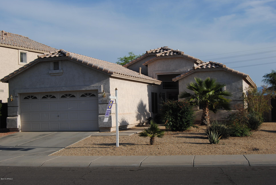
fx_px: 368
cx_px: 138
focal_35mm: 48
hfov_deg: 41.1
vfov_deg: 28.2
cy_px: 92
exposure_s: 1/320
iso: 100
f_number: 9
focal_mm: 32
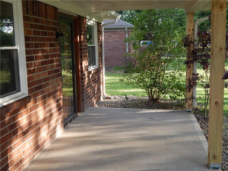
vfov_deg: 33.6
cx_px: 114
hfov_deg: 43.9
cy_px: 86
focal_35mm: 43
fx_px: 283
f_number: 3.6
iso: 200
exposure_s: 1/125
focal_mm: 7.7
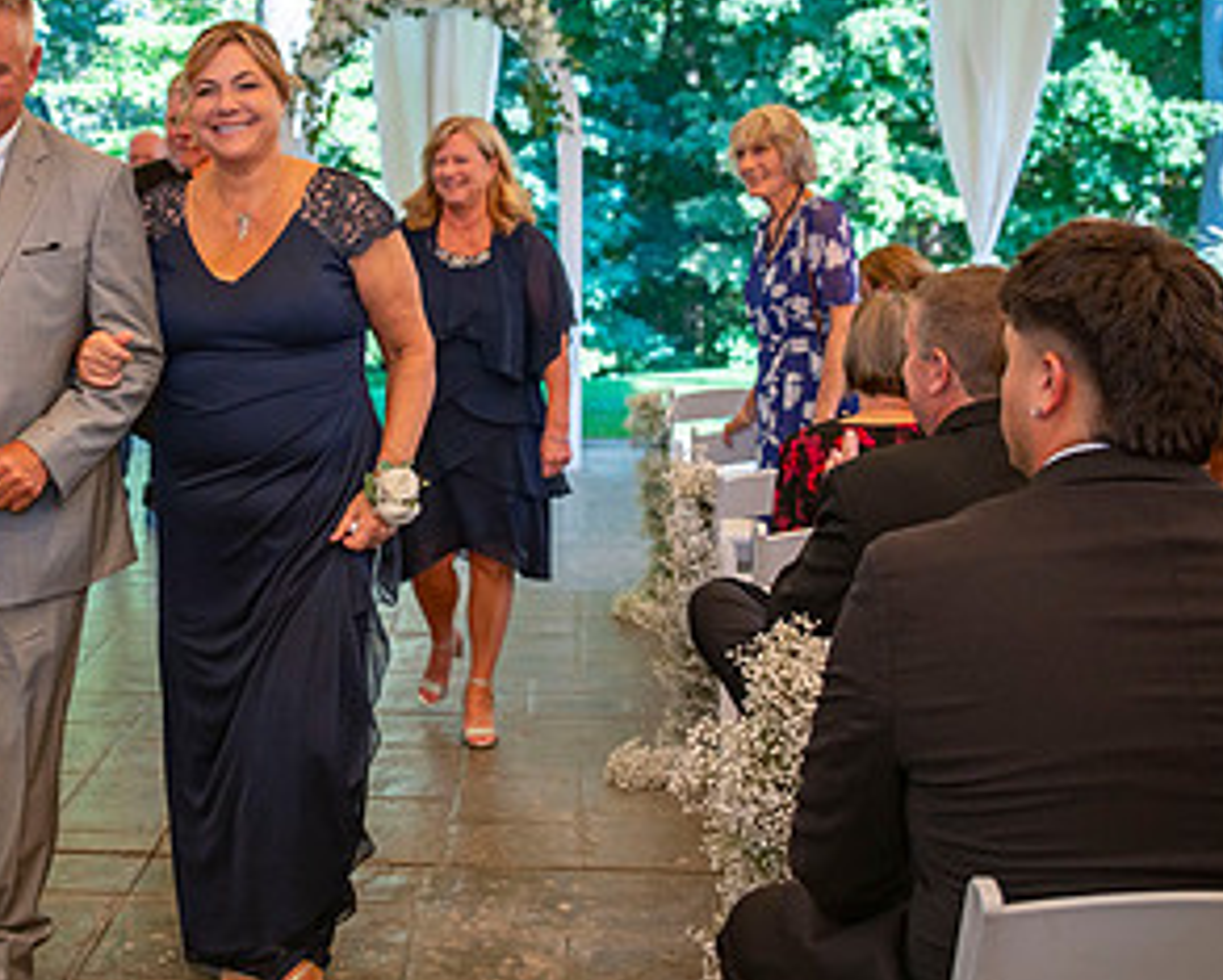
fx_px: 2028
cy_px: 415
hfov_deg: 32.8
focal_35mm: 56
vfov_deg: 27.1
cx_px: 281
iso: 800
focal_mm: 29
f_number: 2.8
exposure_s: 1/1250
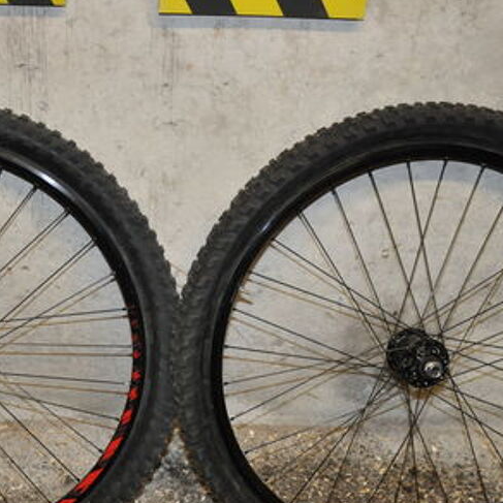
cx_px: 152
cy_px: 330
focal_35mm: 68
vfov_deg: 25.2
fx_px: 1118
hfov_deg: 25.2
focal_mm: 26
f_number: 4
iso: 800
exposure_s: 1/60
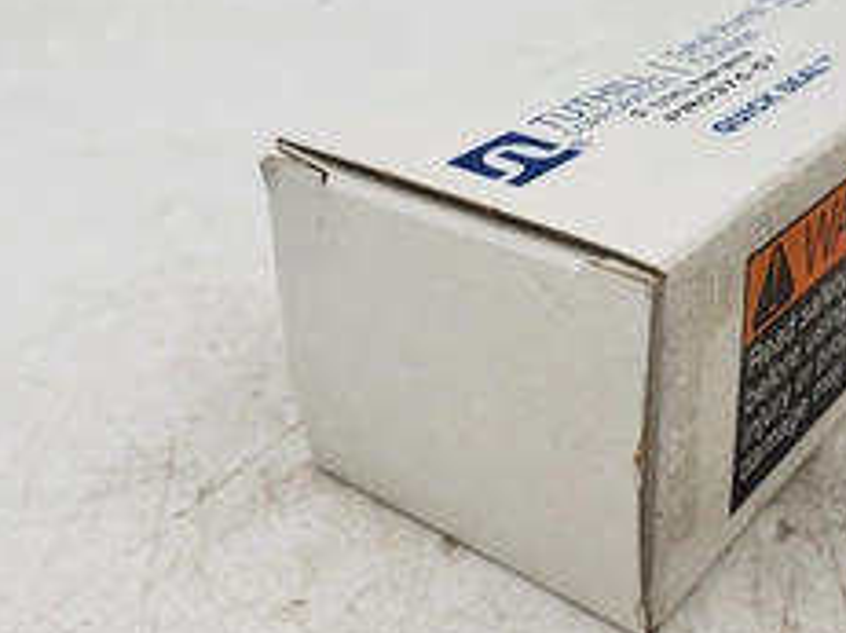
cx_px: 604
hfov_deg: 41.2
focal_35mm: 45
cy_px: 238
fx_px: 1099
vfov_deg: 32.0
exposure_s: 1/224
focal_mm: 4.3
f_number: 2.4
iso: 50
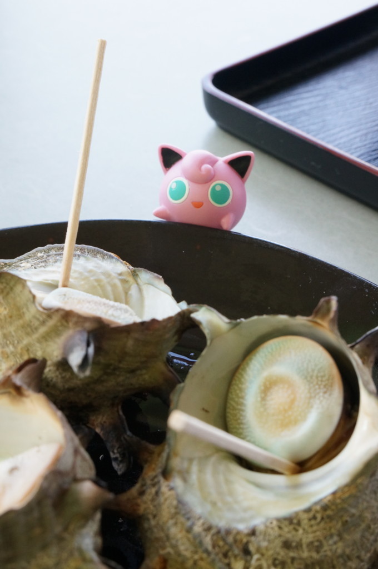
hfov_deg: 23.1
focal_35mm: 58
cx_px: 189
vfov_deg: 34.2
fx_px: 924
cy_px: 284
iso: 1600
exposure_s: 1/60
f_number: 11
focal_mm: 39
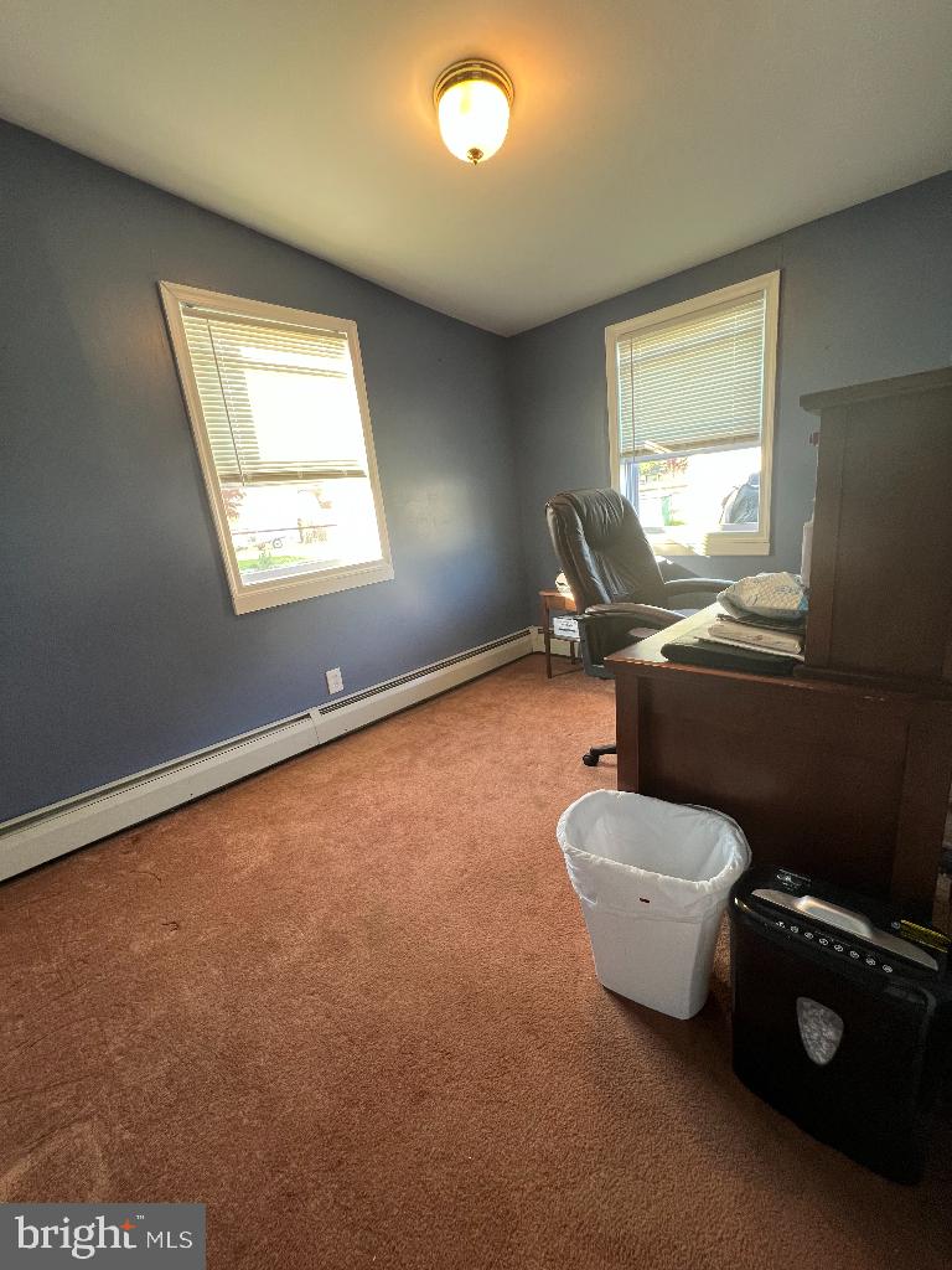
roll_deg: +5.8
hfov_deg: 89.9
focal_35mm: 13
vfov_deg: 106.2
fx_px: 477
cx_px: 476
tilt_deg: -14.9
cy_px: 635
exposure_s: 1/60
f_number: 1.8
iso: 160
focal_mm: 1.57
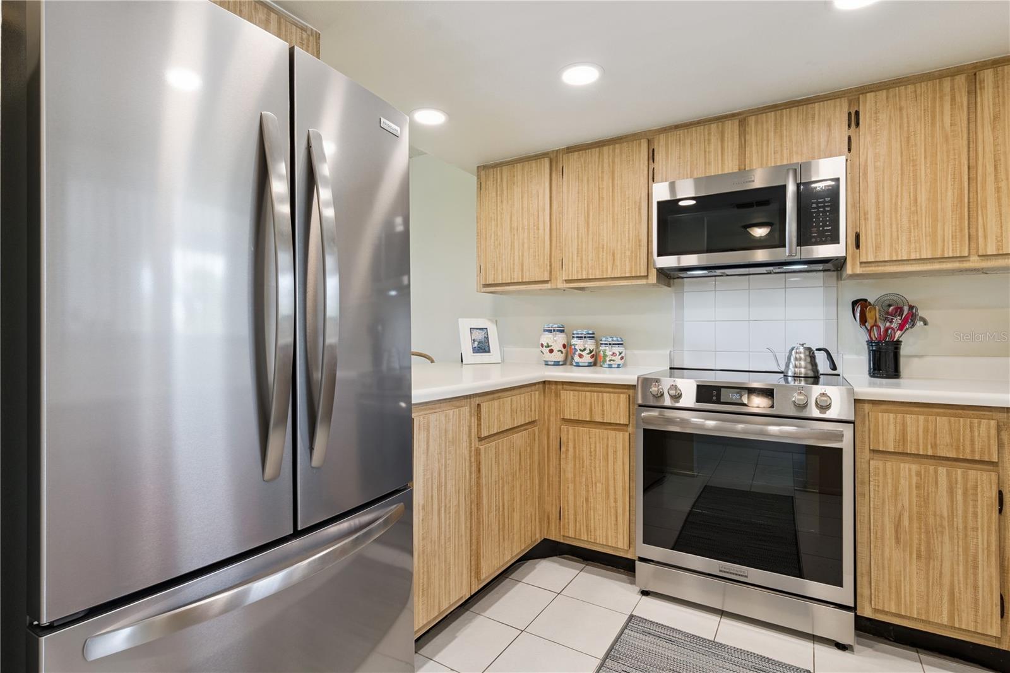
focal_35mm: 17
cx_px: 505
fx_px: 477
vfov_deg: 70.4
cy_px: 336
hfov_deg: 93.3
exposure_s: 1/25
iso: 800
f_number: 10
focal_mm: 17
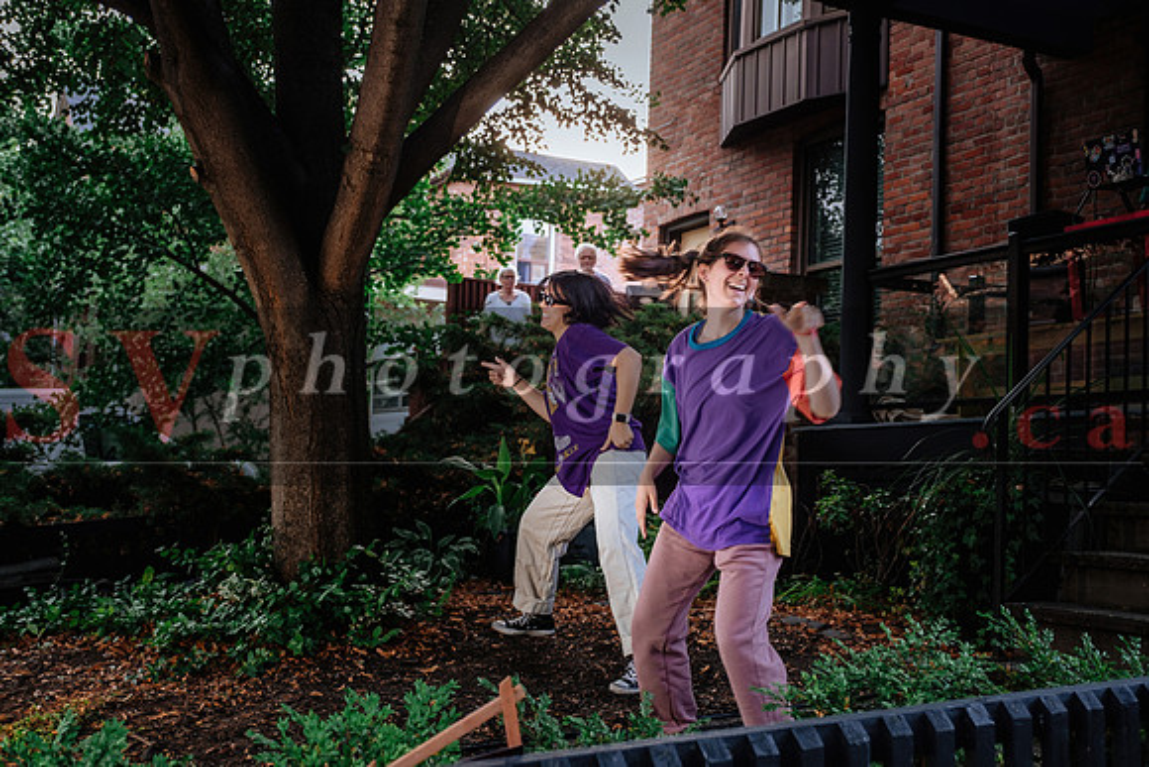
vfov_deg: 32.6
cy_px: 384
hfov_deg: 47.4
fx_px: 1309
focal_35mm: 41
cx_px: 574
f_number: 2.8
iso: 400
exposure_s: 1/125
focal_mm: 27.4
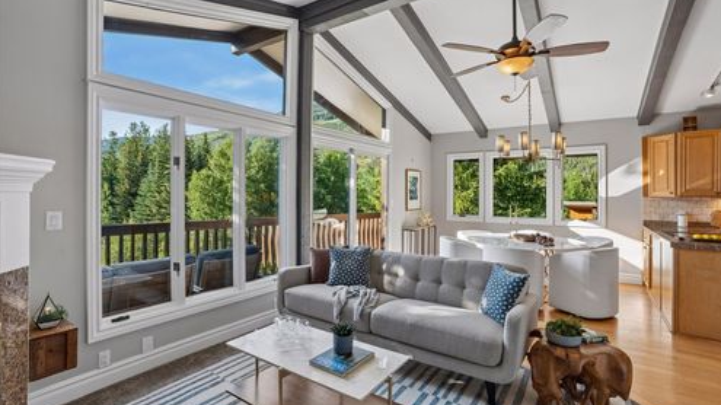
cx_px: 361
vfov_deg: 61.0
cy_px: 200
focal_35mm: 18
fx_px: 344
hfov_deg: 92.7
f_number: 9
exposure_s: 1/60
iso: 400
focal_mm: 17
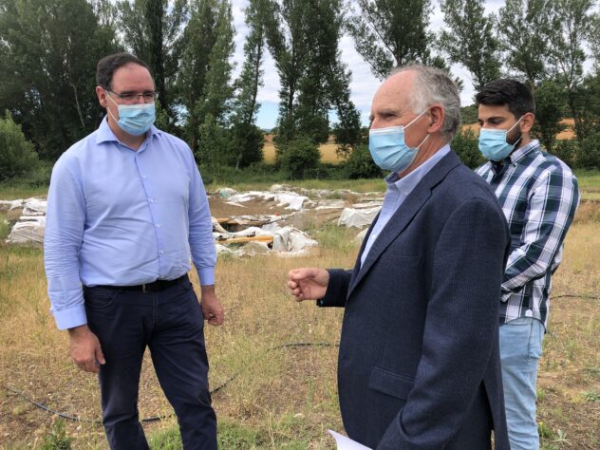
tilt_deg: -11.2
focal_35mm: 28
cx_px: 300
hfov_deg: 63.4
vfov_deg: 49.7
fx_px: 485
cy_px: 225
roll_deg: -1.5
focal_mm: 3.99
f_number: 1.8
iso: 20
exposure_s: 1/1143
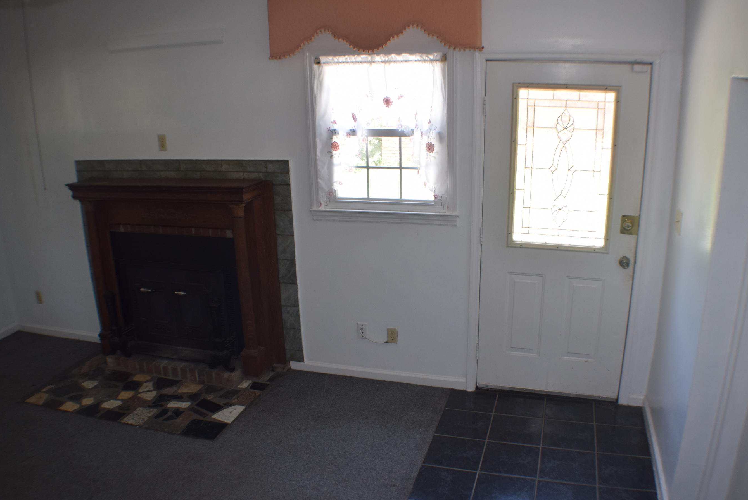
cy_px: 270
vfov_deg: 34.6
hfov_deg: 50.0
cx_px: 407
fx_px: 802
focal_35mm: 39
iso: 400
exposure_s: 1/100
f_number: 5
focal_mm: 23
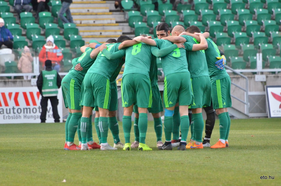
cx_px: 140
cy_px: 93
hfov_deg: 5.3
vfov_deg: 3.5
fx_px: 3038
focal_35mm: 390
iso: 3200
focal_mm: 260
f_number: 6.3
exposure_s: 1/2500
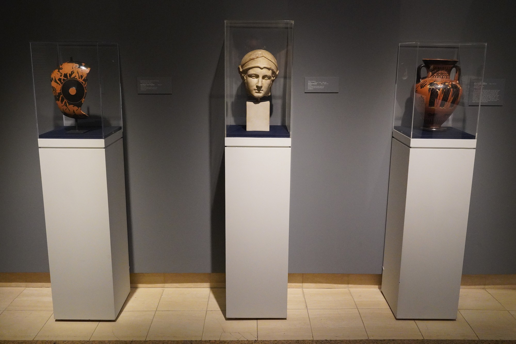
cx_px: 258
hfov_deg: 60.3
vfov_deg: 42.3
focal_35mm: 31
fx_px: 444
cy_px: 172
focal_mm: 31
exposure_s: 1/80
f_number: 13
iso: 10000
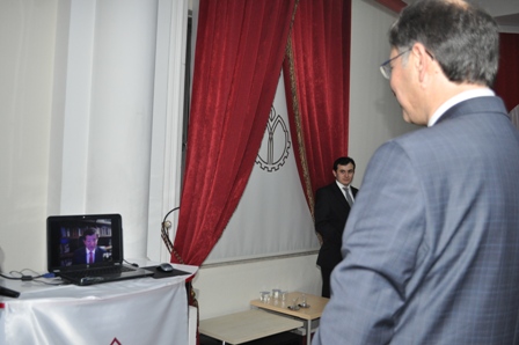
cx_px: 260
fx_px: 519
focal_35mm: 36
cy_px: 172
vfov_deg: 36.8
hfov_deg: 53.2
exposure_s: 1/60
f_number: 4
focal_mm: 24
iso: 800
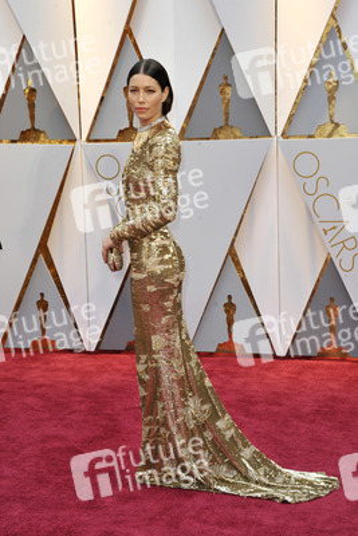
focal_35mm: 78
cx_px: 179
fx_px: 1162
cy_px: 268
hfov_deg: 17.5
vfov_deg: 26.0
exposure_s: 1/250
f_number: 7.1
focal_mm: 78
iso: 1000
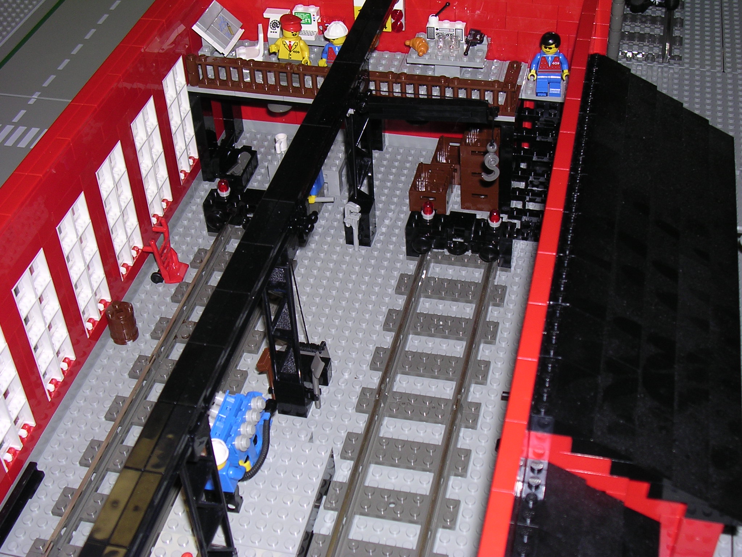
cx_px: 371
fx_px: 1050
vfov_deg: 29.7
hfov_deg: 38.9
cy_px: 278
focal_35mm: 49
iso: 100
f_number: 3.1
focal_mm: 7.5
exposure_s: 1/60.1
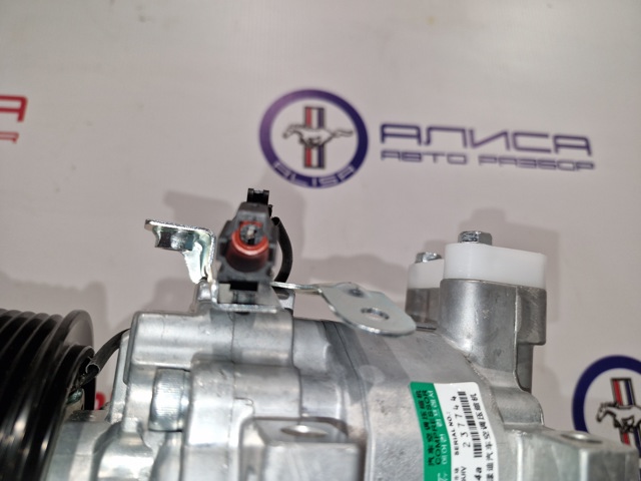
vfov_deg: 58.9
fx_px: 426
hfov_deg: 73.9
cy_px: 240
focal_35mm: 23
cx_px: 320
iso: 67
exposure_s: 1/50
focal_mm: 5.54
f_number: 1.8
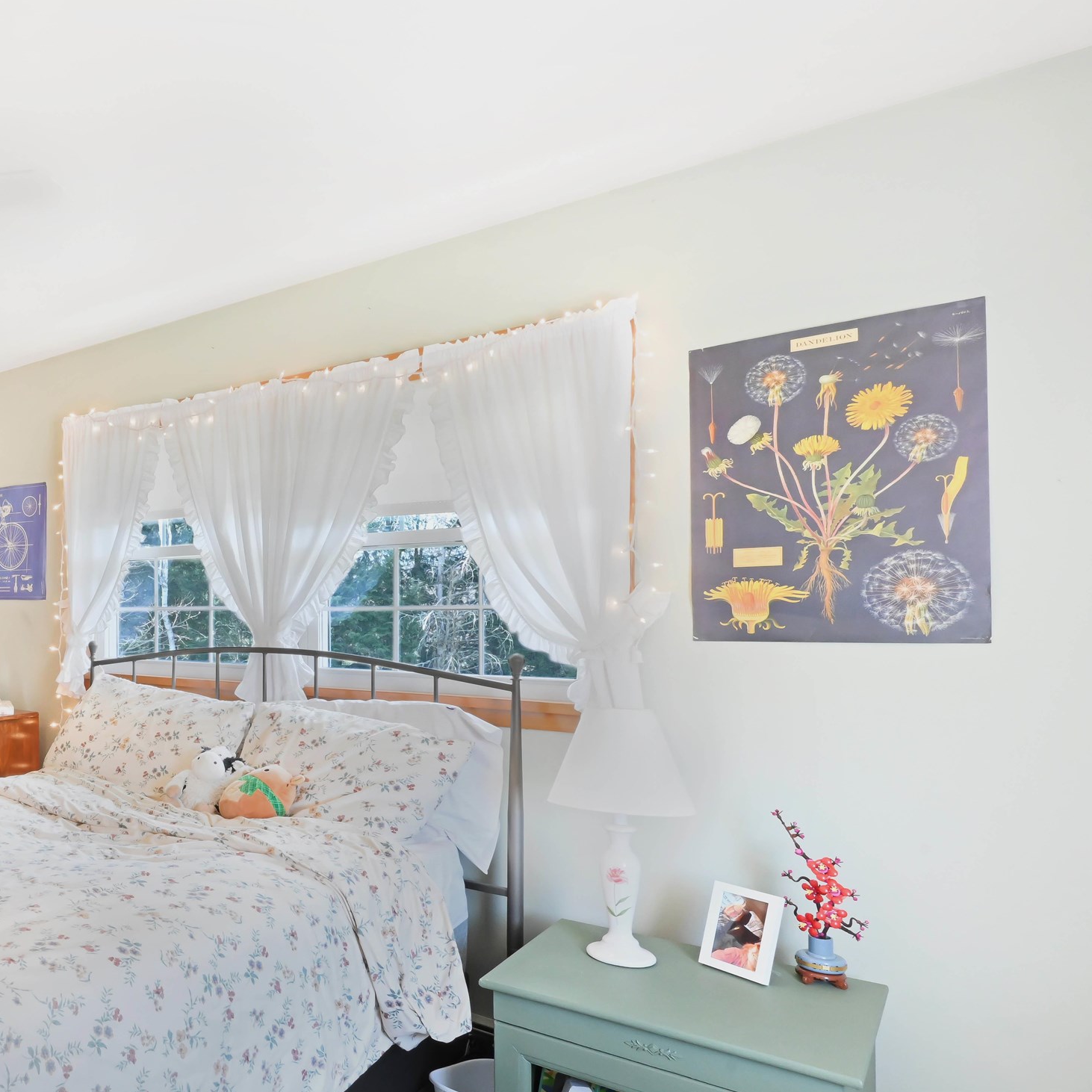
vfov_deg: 62.5
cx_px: 22
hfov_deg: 51.6
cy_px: 643
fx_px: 892
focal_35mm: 25
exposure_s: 1/8
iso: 2500
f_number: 14
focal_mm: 14
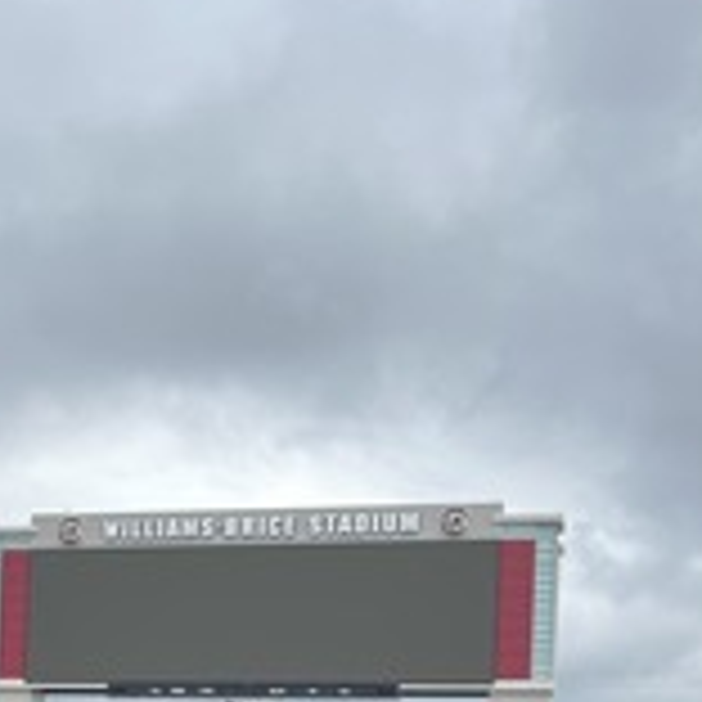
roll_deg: -2.5
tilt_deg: +1.4
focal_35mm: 84
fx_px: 1927
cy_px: 821
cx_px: -36
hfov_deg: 19.9
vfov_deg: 19.5
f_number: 1.6
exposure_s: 1/2179
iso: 50
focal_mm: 5.1
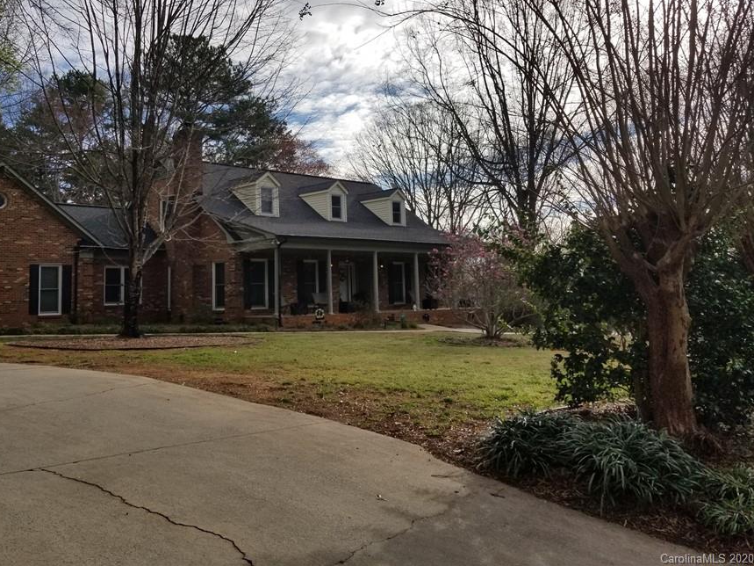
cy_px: 229
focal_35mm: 31
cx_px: 312
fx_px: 675
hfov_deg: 58.0
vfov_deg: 45.2
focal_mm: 4.25
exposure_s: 1/5405
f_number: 1.7
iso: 50
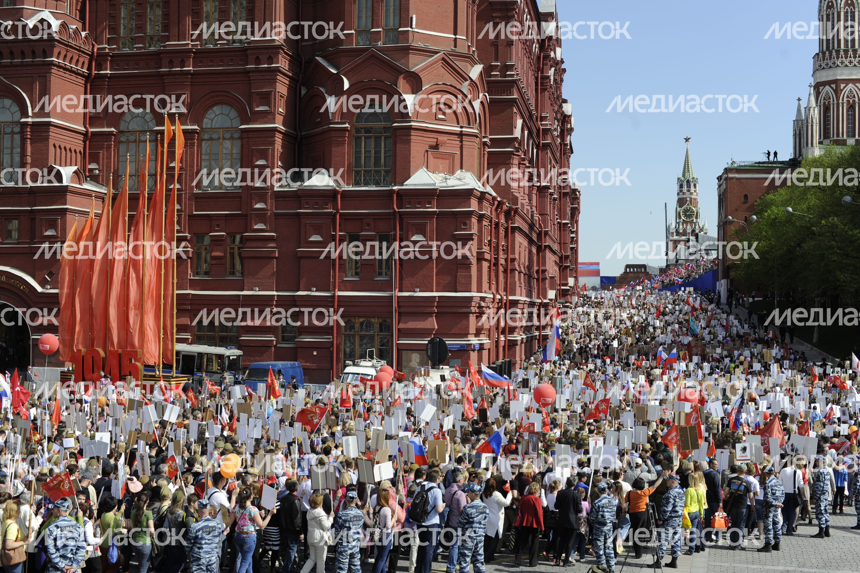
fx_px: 1194
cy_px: 286
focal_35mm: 50
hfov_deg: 39.6
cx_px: 430
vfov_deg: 27.0
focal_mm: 50
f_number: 7.1
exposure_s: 1/640
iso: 200
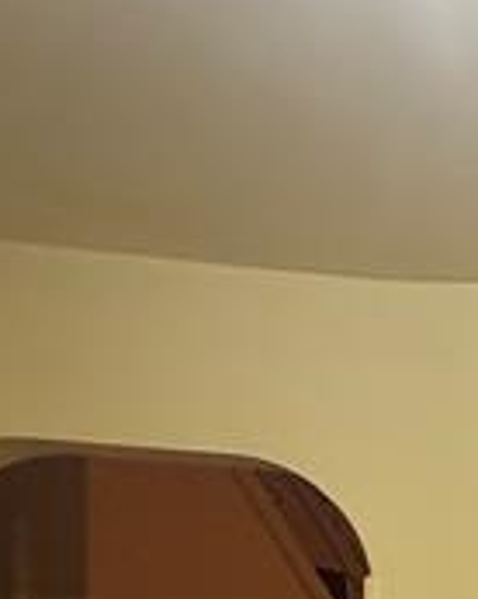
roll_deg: -2.9
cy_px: 928
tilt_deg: -2.7
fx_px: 1435
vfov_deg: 20.0
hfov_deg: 11.8
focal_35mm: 81
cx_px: 1368
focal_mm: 2.22
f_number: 2.2
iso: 250
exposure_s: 1/60
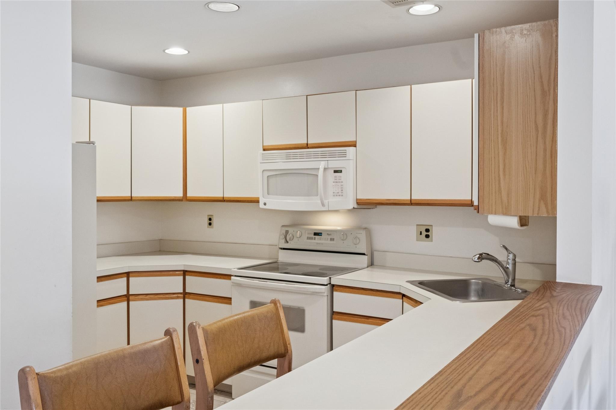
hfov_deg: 62.0
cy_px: 205
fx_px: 513
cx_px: 308
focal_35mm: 30
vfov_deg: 43.6
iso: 1250
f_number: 8
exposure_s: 1/125
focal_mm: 20.5
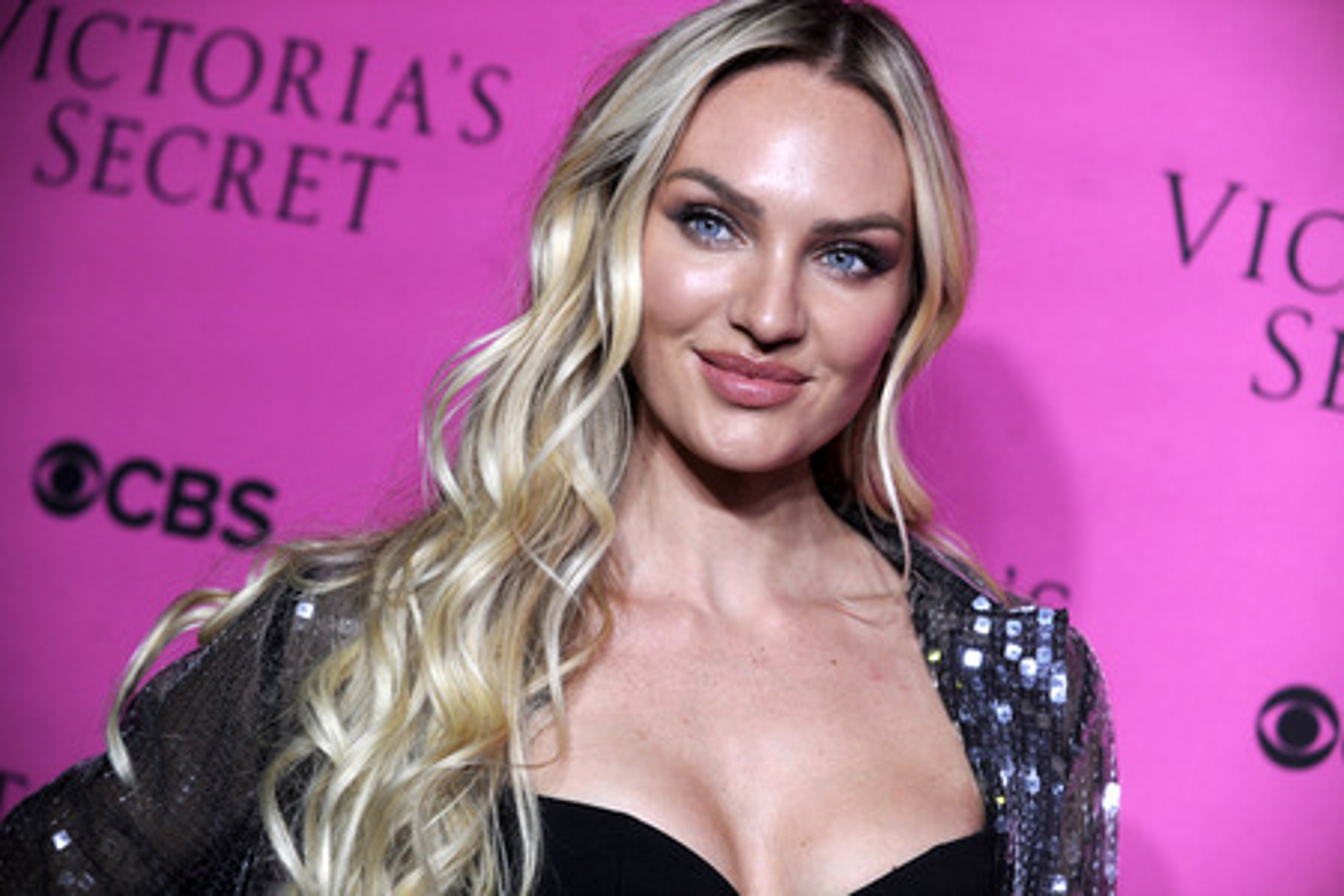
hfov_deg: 22.1
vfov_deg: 14.9
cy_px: 448
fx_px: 3434
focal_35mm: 92
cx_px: 672
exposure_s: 1/400
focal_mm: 92
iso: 1600
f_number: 4.5
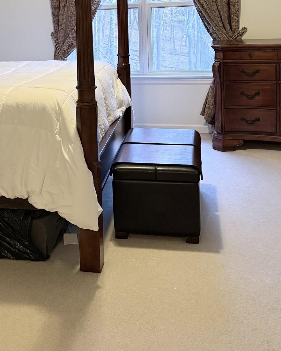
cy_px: 53
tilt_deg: -5.1
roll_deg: +2.5
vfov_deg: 36.3
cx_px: 89
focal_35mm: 49
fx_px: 510
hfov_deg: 30.5
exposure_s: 1/60
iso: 500
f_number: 1.78
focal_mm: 6.76
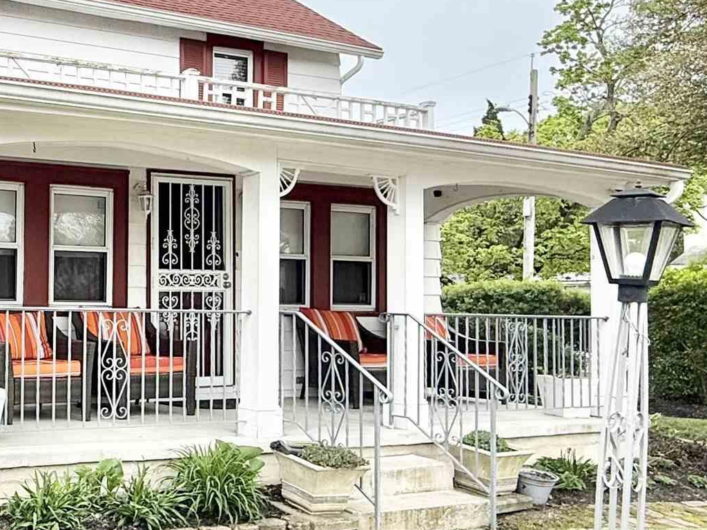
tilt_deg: +2.5
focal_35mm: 42
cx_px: -3
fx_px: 858
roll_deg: -0.8
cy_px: 273
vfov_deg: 34.3
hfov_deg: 39.4
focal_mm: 2.22
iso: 50
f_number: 2.2
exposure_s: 1/579
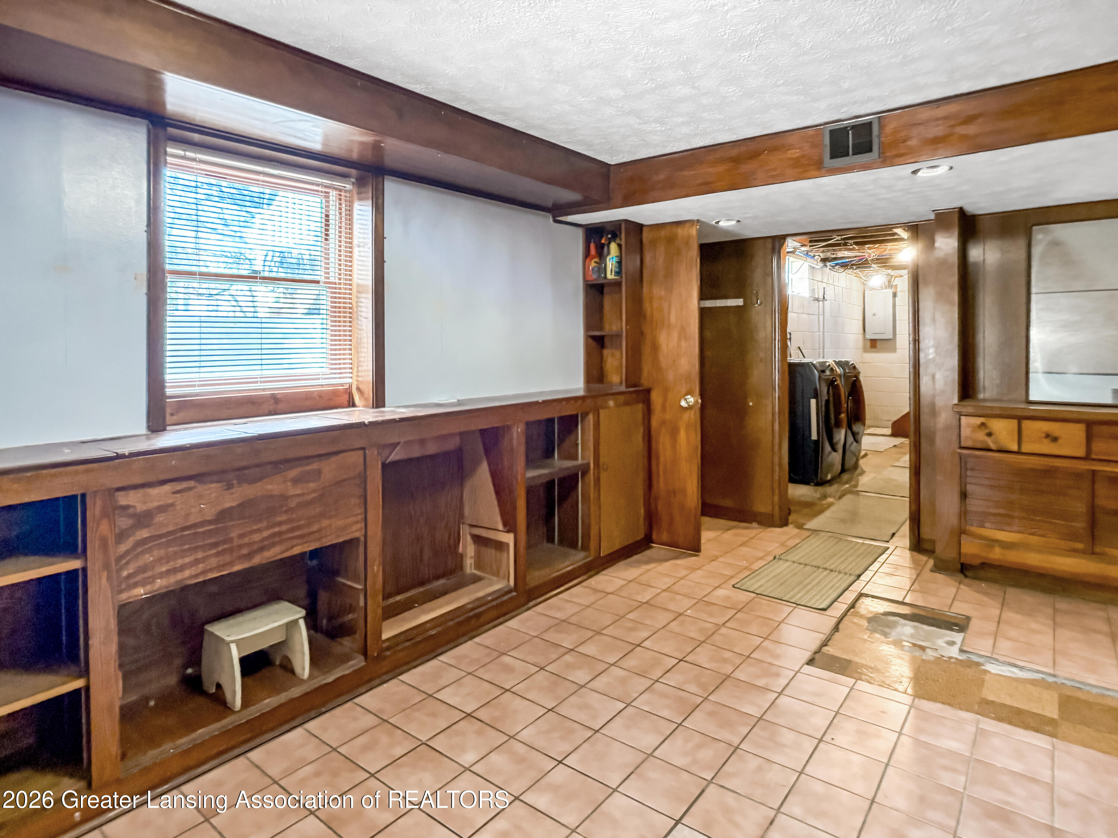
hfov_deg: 67.3
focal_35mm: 26
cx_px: 559
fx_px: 840
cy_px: 419
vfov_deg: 53.1
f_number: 1.6
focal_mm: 5.96
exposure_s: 1/60
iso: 320
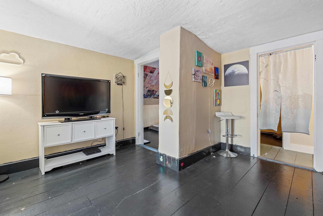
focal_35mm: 16
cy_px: 108
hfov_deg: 96.7
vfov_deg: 73.7
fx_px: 144
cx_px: 162
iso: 160
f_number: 9
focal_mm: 16
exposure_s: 1/10
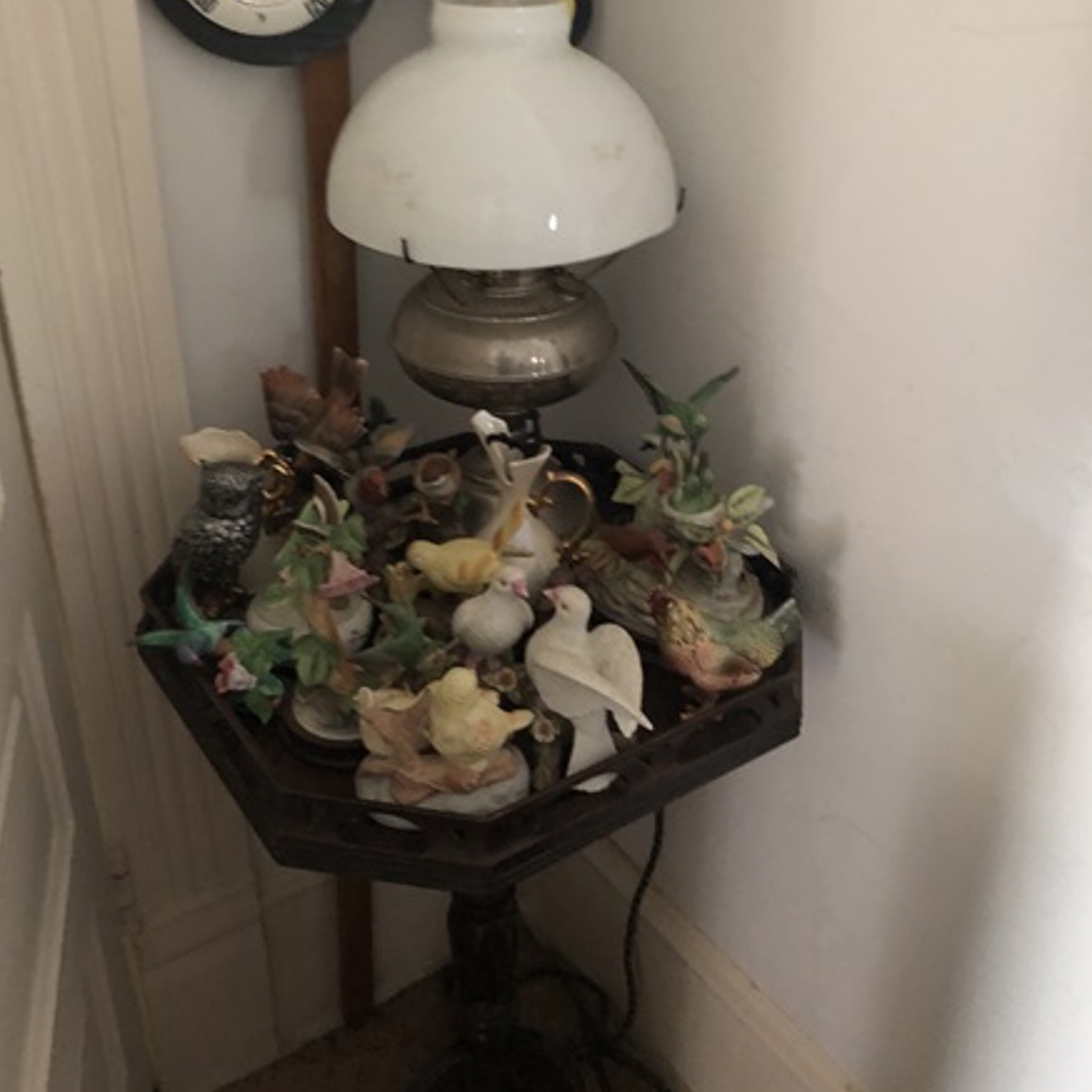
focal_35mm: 34
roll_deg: -0.2
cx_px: 532
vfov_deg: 48.3
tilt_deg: -27.6
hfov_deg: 48.4
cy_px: 472
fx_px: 1213
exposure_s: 1/4
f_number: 1.8
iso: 125
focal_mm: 4
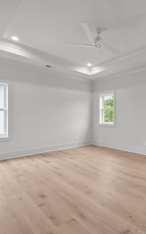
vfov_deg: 82.3
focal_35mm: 21
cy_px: 118
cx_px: 112
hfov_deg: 54.2
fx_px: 134
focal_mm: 7
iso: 200
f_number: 5.6
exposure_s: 1/15
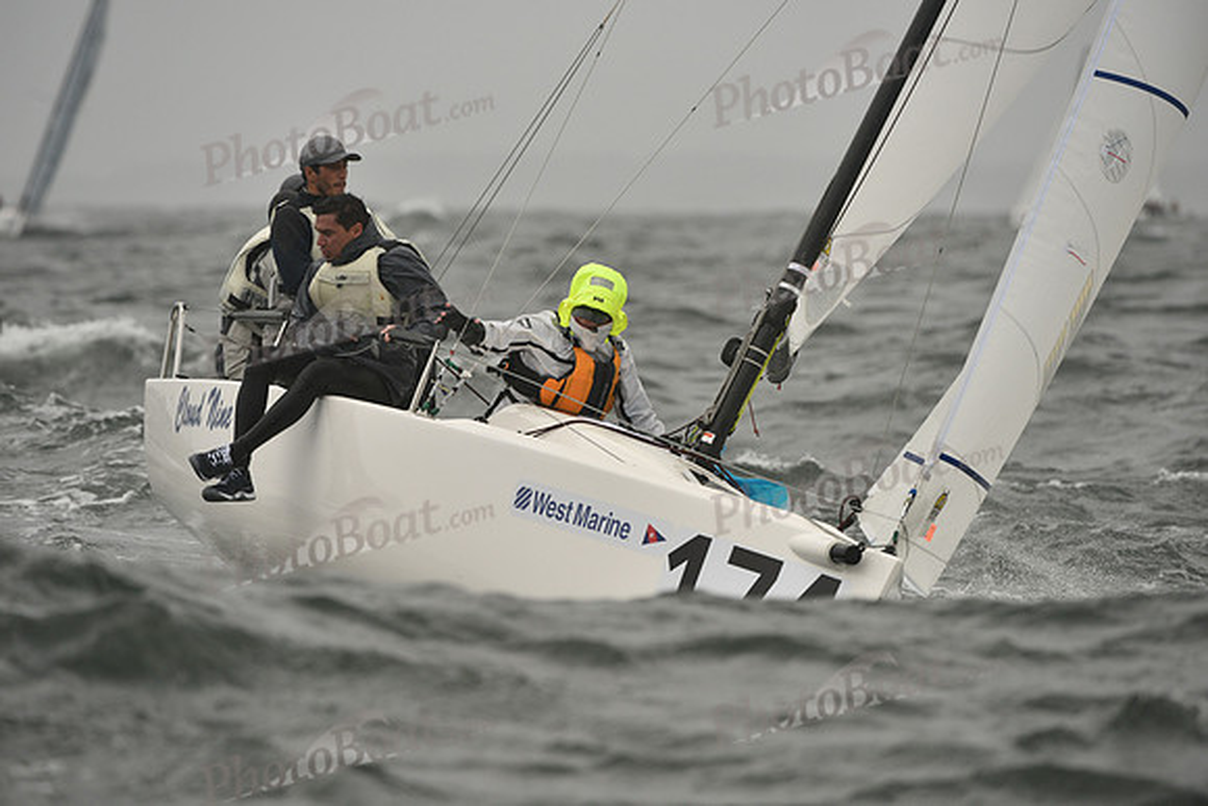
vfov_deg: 3.8
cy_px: 403
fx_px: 12082
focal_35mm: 360
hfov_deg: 5.7
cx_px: 604
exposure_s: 1/1000
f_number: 5.6
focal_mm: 360
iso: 400
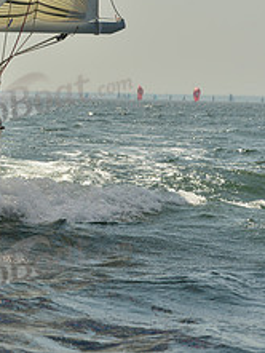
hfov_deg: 6.7
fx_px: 2213
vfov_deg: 9.1
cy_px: 46
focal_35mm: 217
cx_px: -174
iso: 200
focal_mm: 86
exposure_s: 1/1250
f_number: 8
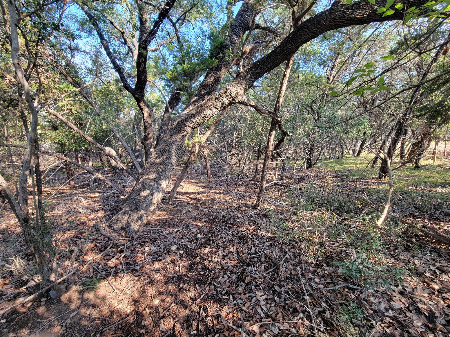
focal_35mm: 13
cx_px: 225
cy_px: 168
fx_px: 169
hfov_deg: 106.2
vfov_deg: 89.9
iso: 80
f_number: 2.2
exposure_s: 1/120
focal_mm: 2.2
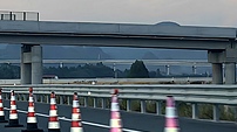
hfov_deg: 12.3
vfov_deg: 6.9
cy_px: -27
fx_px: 1098
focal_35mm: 175
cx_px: 69
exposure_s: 1/99.5
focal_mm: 6.35
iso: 200
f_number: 2
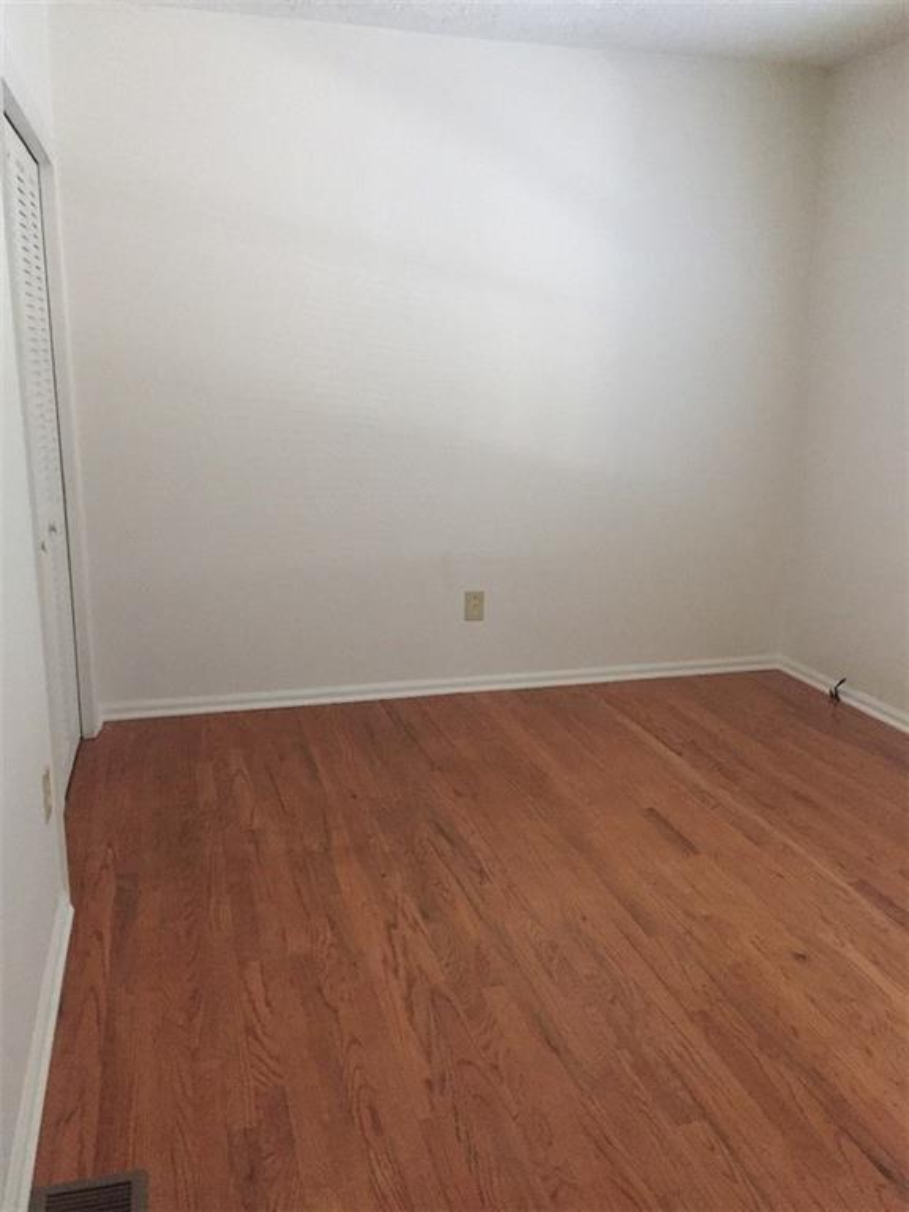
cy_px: 606
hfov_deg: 48.2
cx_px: 454
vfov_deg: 61.7
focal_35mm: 29
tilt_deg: -12.6
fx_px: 1015
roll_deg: -0.9
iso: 250
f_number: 2.2
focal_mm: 4.15
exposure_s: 1/20
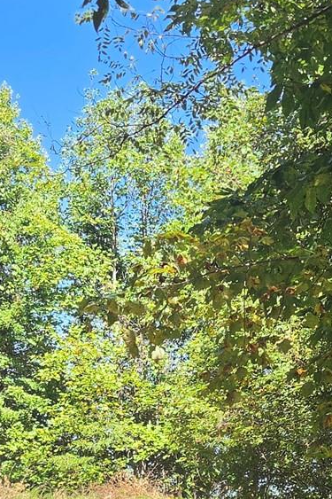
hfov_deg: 15.7
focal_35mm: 87
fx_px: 1204
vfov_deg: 22.7
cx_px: 181
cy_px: 472
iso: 80
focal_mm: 5.4
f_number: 1.8
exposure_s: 1/1925
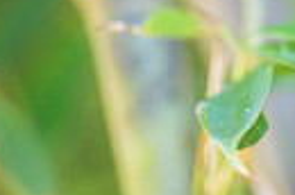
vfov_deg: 1.9
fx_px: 6025
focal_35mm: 737
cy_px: 77
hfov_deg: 2.8
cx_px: 517
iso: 8000
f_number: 2.8
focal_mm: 165
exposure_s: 1/1000
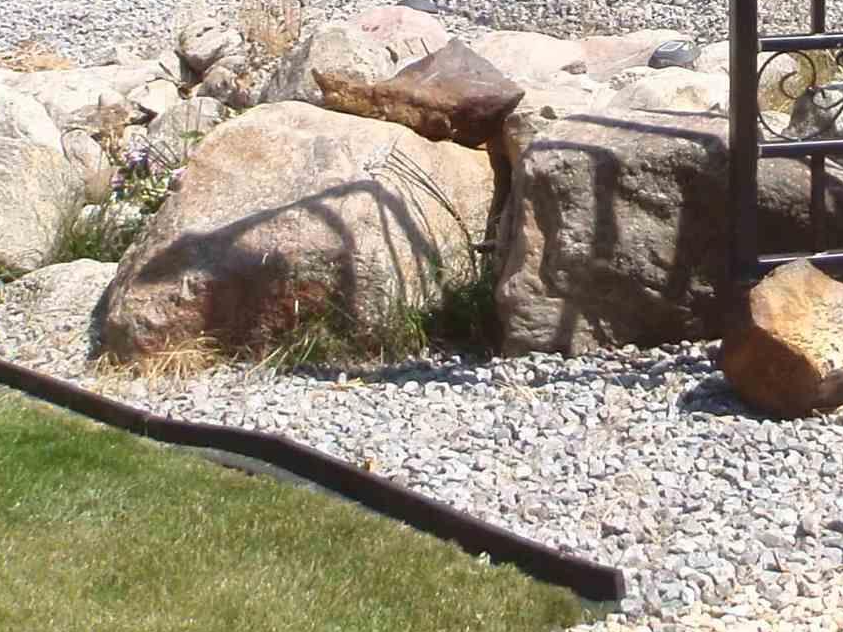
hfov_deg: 19.0
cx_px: 693
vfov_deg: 14.3
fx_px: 2484
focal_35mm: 102
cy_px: -7
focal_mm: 5
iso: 64
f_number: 5
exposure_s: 1/200
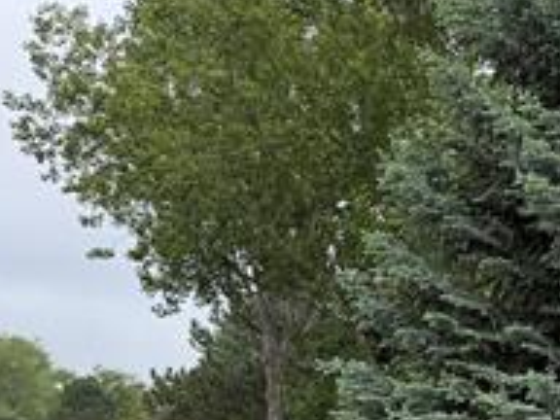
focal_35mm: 80
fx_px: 1294
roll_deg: -0.7
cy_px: 293
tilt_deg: +8.0
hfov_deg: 20.1
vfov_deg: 18.4
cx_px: 898
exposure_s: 1/1192
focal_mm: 6.76
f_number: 1.78
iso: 80
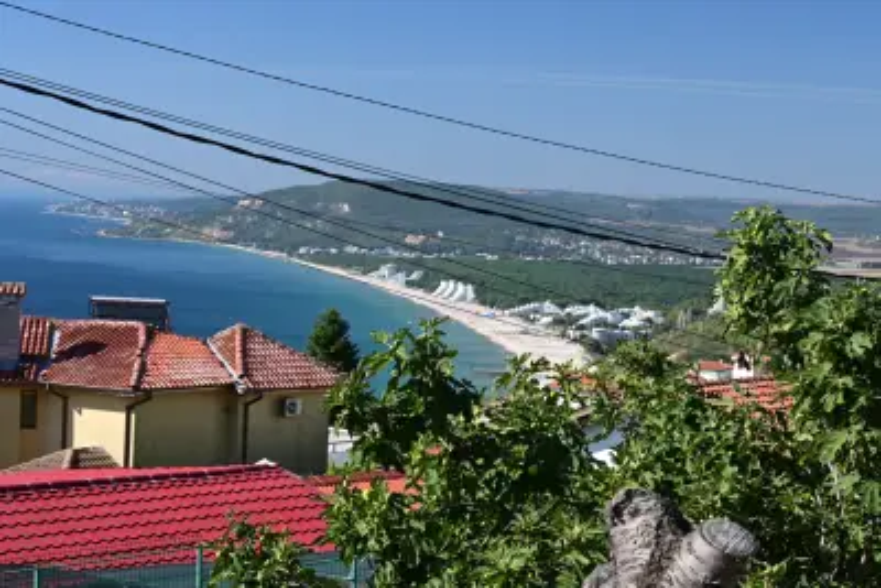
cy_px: 294
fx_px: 1836
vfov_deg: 18.2
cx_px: 440
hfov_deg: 27.0
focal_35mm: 75
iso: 100
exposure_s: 1/160
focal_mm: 50
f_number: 6.3
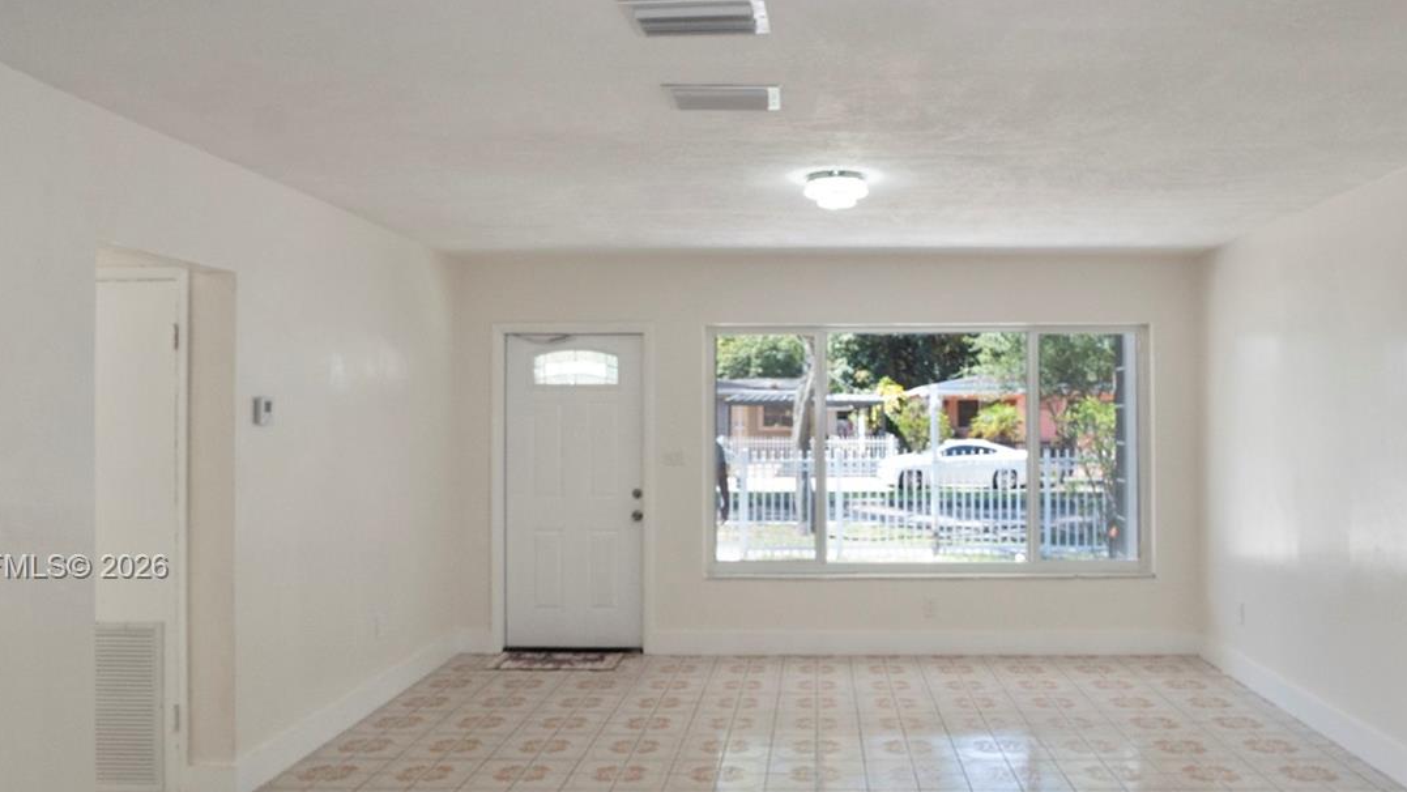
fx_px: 1045
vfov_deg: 40.6
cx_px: 806
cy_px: 569
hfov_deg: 67.6
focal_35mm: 28
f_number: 8
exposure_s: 1/60
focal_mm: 12
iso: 500
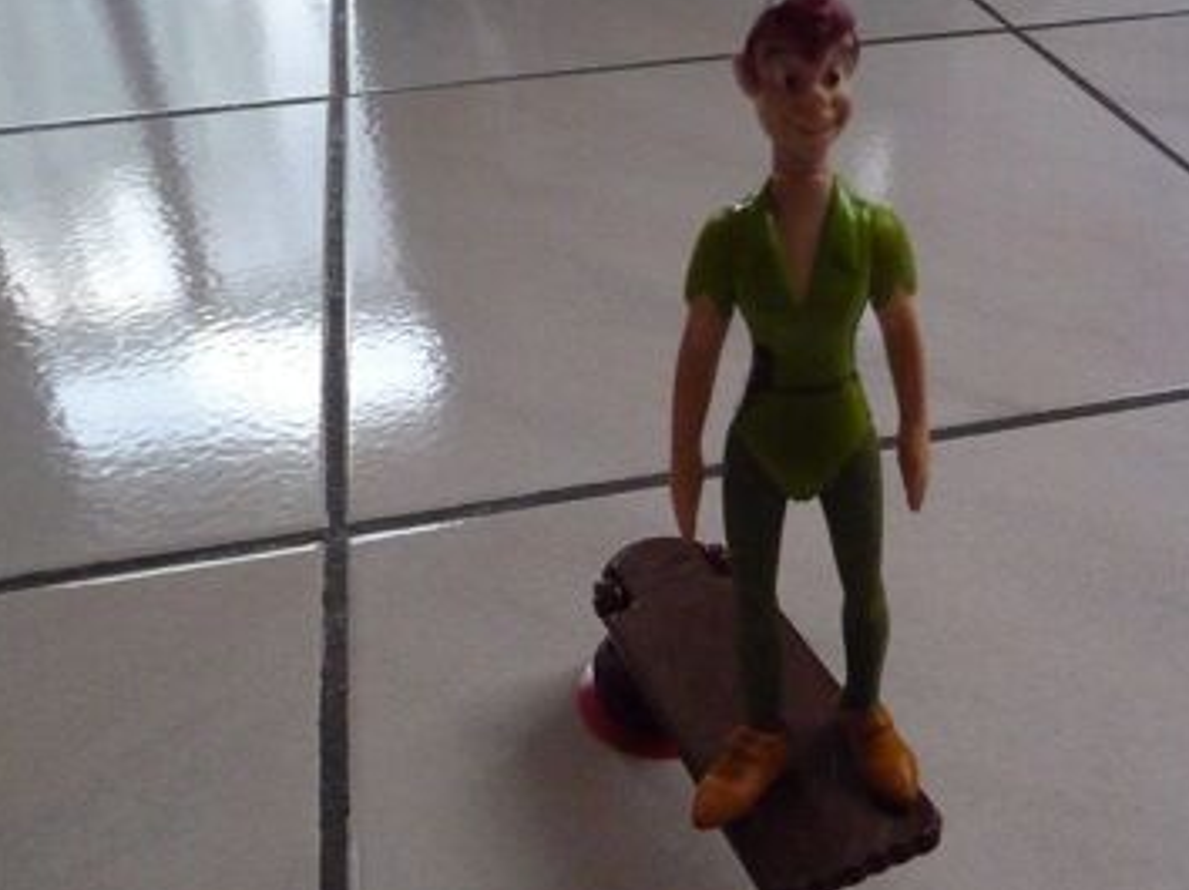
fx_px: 1304
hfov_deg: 48.2
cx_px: 786
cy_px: 524
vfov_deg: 37.6
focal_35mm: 38
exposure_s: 1/30
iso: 800
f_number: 3.3
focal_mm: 4.7
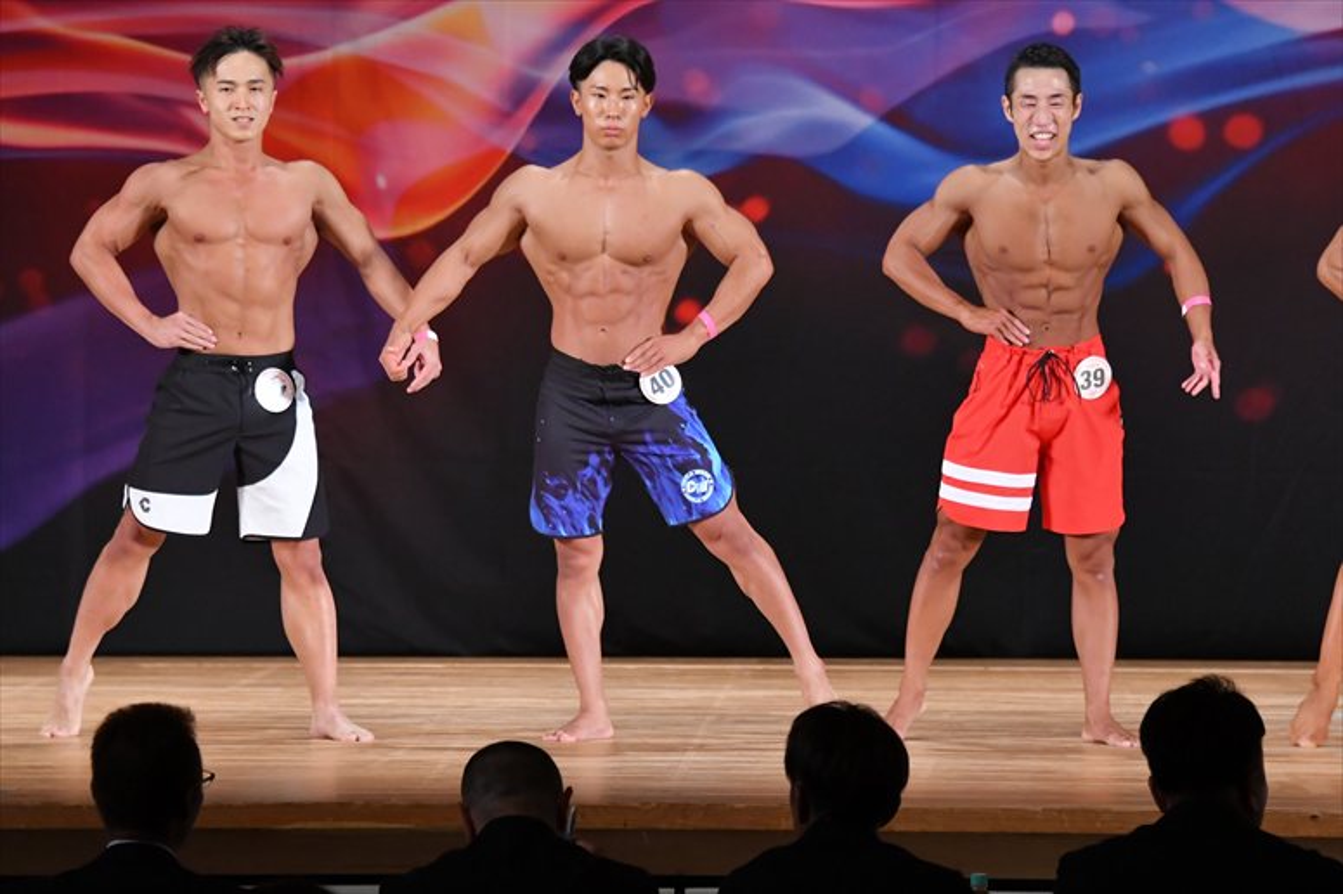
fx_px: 8949
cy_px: 447
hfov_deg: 8.6
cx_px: 672
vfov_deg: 5.7
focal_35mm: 240
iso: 4000
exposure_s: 1/400
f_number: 5.6
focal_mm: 160
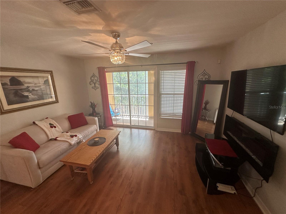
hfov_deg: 102.1
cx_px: 143
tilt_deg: -13.0
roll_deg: +1.1
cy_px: 107
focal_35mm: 14
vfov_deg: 85.7
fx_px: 116
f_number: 2.2
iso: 160
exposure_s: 1/120
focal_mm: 2.22
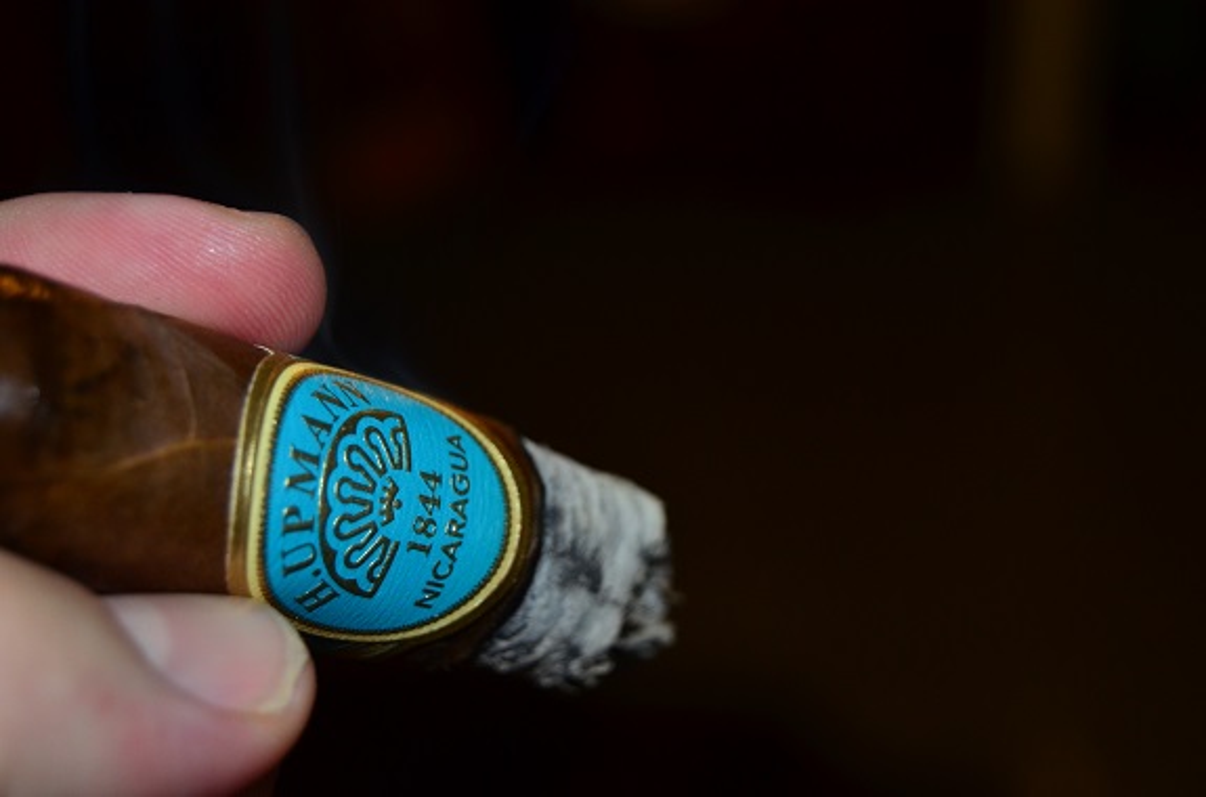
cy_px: 398
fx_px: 2756
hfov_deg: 24.7
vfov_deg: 16.5
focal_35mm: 82
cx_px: 603
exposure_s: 1/60
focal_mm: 55
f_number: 5.6
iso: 720
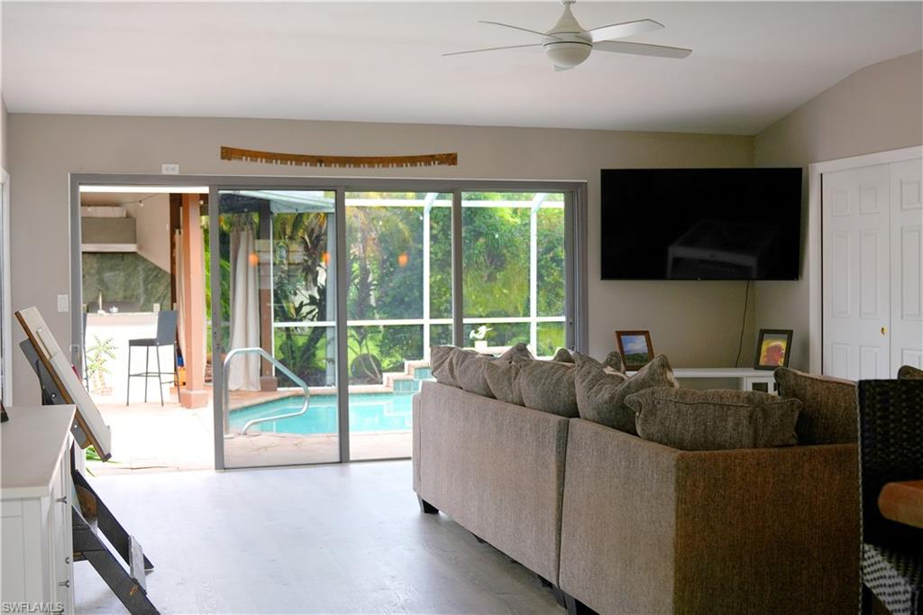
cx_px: 462
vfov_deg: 31.9
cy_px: 308
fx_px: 1076
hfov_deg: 46.4
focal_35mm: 42
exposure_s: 1/80
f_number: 3.5
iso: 250
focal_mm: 28
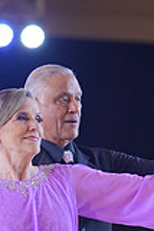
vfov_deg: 6.6
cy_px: 305
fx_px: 1991
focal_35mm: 311
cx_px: 61
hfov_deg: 4.4
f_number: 2
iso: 1000
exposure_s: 1/500
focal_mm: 86
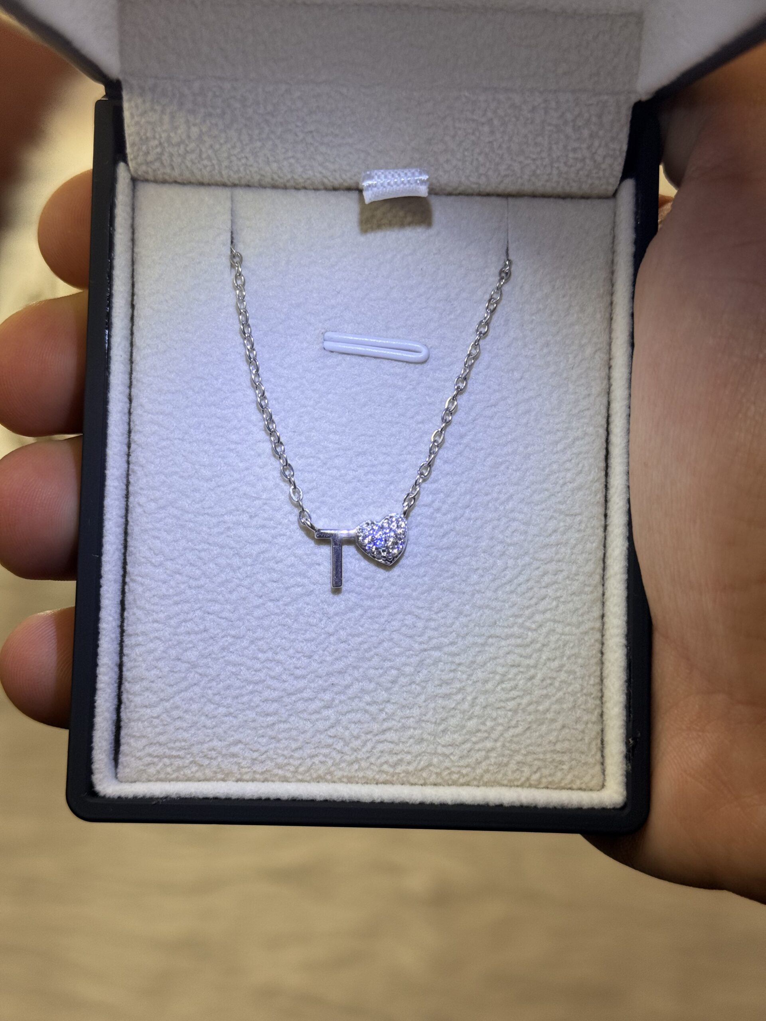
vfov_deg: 39.7
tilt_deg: -47.9
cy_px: 510
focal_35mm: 48
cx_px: 383
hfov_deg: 30.3
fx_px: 1416
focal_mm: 6.76
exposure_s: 1/100
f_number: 1.78
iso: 50
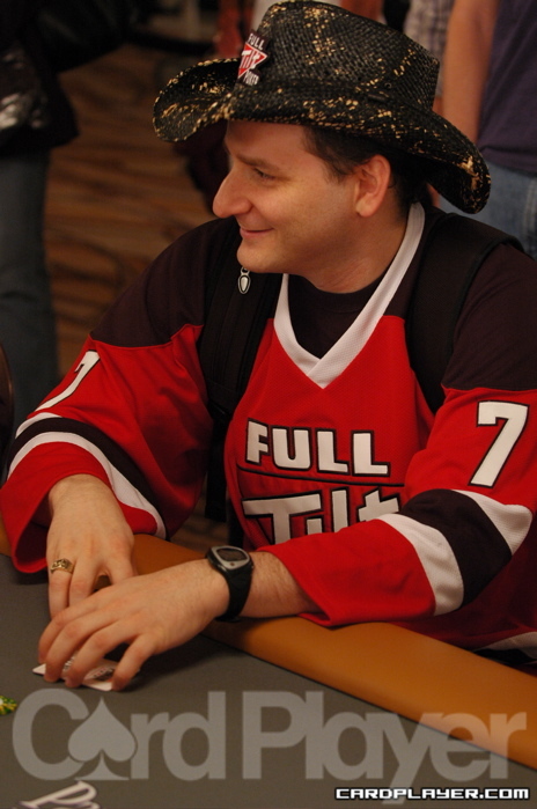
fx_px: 2356
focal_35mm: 105
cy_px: 404
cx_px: 268
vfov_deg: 19.5
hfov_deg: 13.0
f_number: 3.2
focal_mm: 70
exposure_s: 1/60
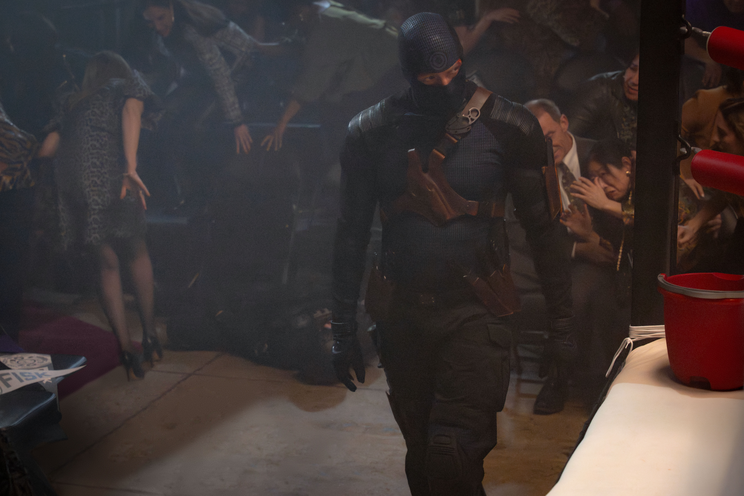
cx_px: 372
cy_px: 248
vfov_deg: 19.5
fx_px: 1447
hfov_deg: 28.8
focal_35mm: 70
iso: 16000
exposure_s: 1/320
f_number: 5
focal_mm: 70
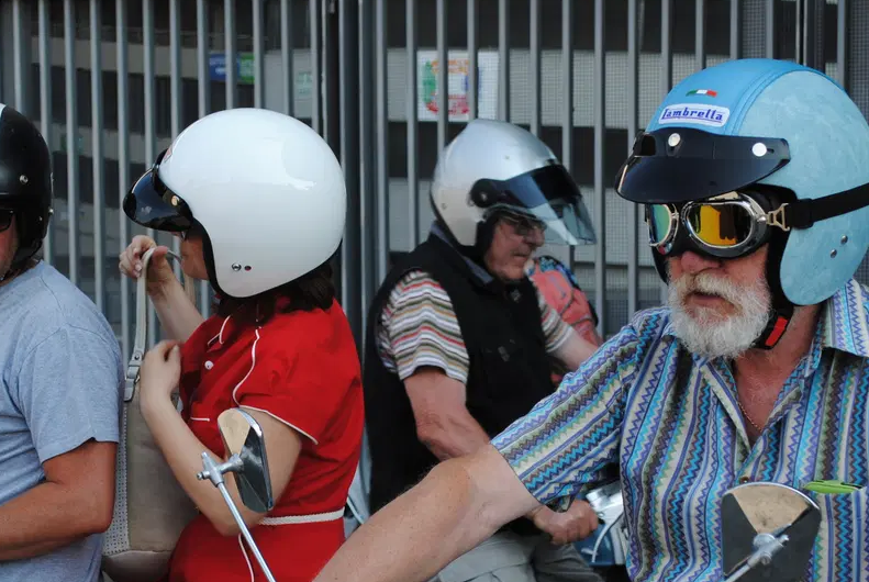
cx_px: 386
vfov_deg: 13.7
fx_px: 2417
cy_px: 411
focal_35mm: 100
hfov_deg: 20.4
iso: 100
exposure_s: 1/125
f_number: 5.6
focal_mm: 44
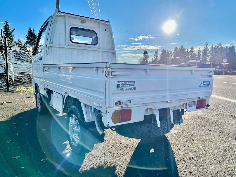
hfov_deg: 69.4
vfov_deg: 54.9
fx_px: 170
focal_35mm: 25
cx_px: 118
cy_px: 88
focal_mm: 5.1
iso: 32
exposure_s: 1/2336
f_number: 1.6
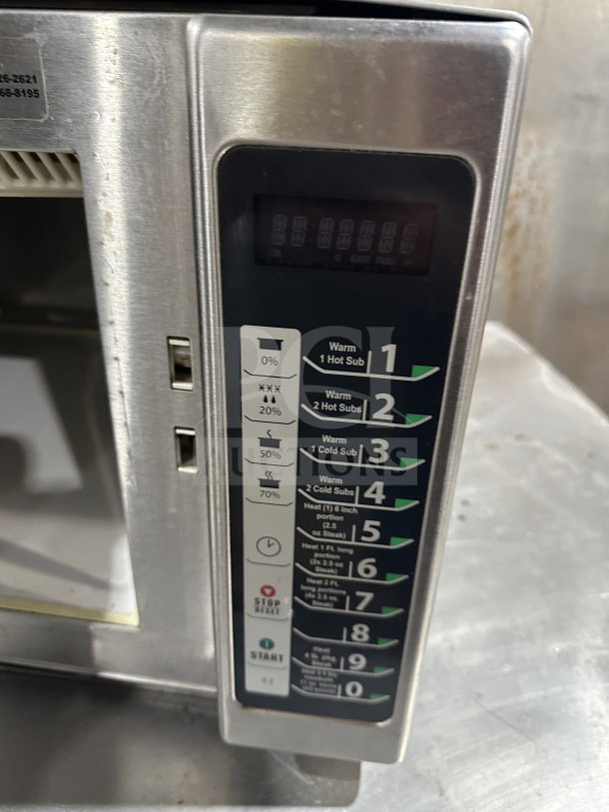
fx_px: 563
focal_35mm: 24
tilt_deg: -30.1
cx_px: 304
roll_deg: -1.4
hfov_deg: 56.8
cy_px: 406
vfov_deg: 71.6
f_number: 1.78
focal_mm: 6.86
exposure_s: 1/60
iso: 500
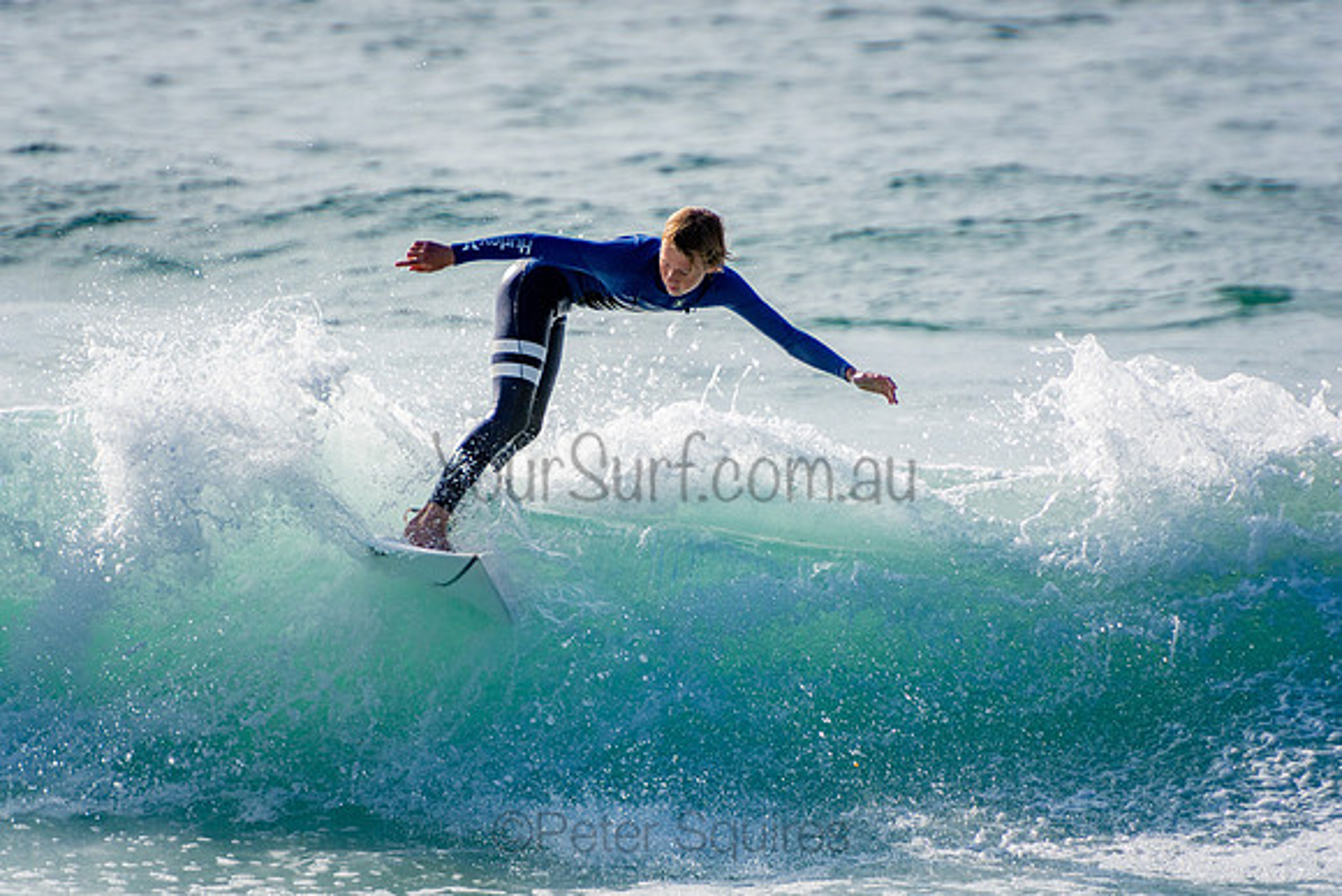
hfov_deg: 3.4
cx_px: 671
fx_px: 22371
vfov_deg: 2.3
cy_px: 448
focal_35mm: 600
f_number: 5.6
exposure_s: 1/2000
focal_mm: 400
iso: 220
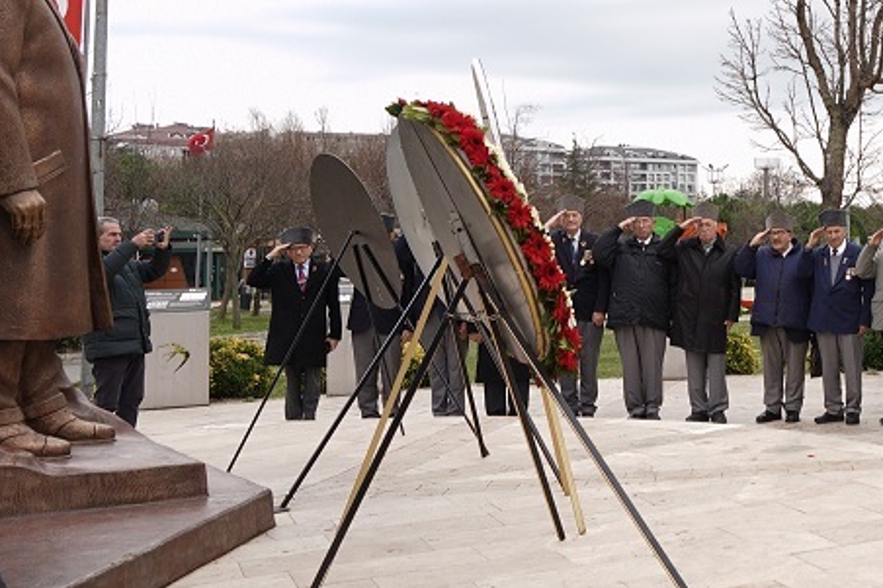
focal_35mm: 51
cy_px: 216
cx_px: 1120
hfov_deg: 31.1
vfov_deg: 26.4
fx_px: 1250
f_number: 4
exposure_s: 1/250
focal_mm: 16
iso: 80
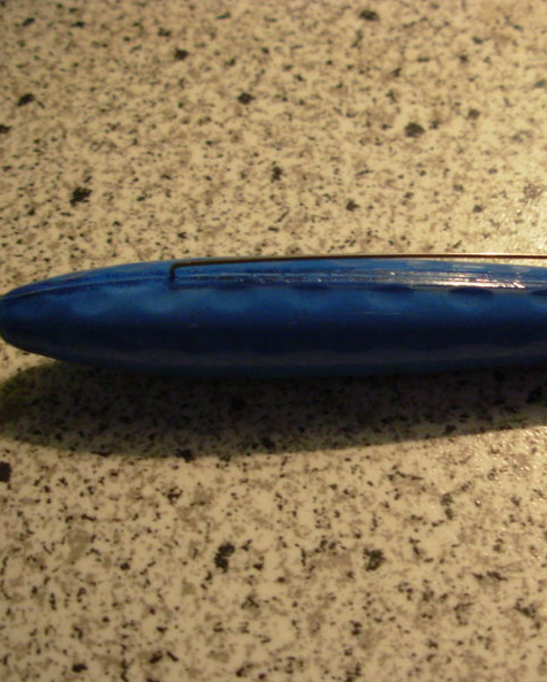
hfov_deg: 29.7
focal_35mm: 50
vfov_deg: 37.3
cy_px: 343
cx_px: 419
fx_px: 1011
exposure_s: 1/18
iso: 159
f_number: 2.9
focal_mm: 6.3
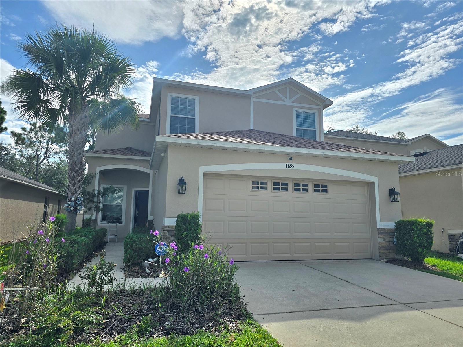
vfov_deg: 58.9
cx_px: 232
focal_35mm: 23
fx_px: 308
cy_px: 174
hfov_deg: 73.9
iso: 12
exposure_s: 1/3333
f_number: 1.7
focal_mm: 6.3
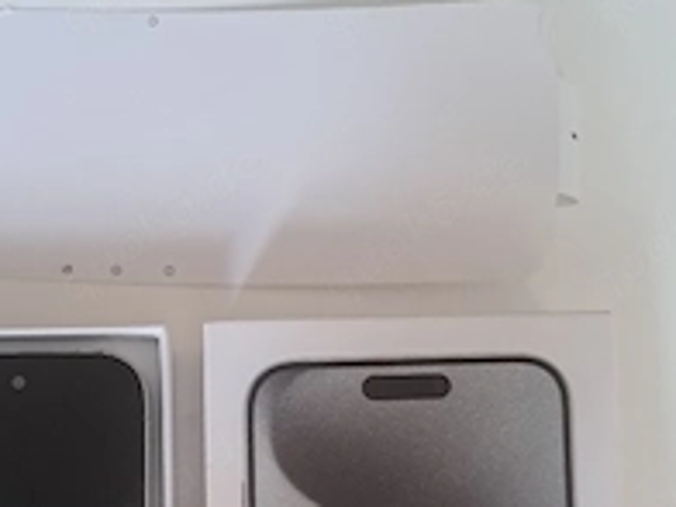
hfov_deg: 38.5
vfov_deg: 27.6
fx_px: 957
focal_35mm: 49
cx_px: 235
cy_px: 531
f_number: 1.8
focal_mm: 5.23
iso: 500
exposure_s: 1/25
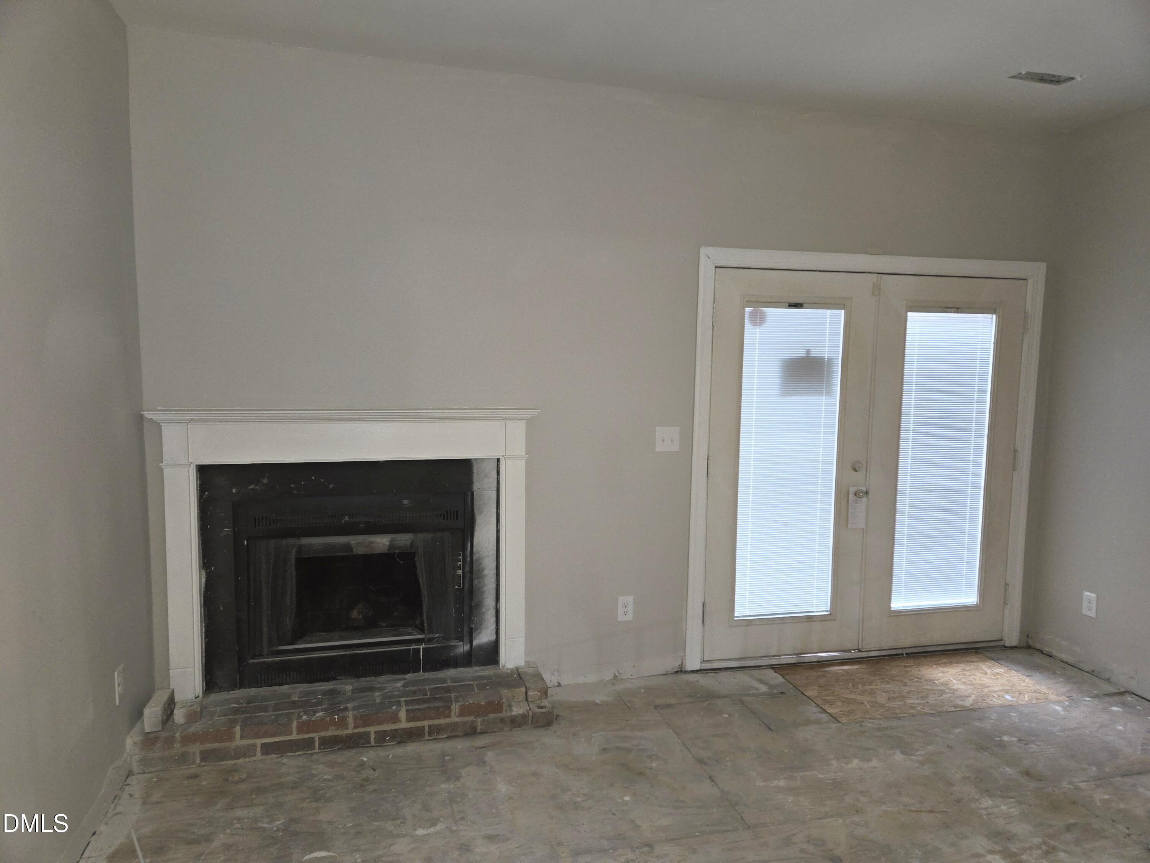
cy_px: 432
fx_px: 764
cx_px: 575
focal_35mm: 23
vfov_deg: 58.9
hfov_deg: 73.9
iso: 125
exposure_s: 1/19.2
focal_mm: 5.4
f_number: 1.8
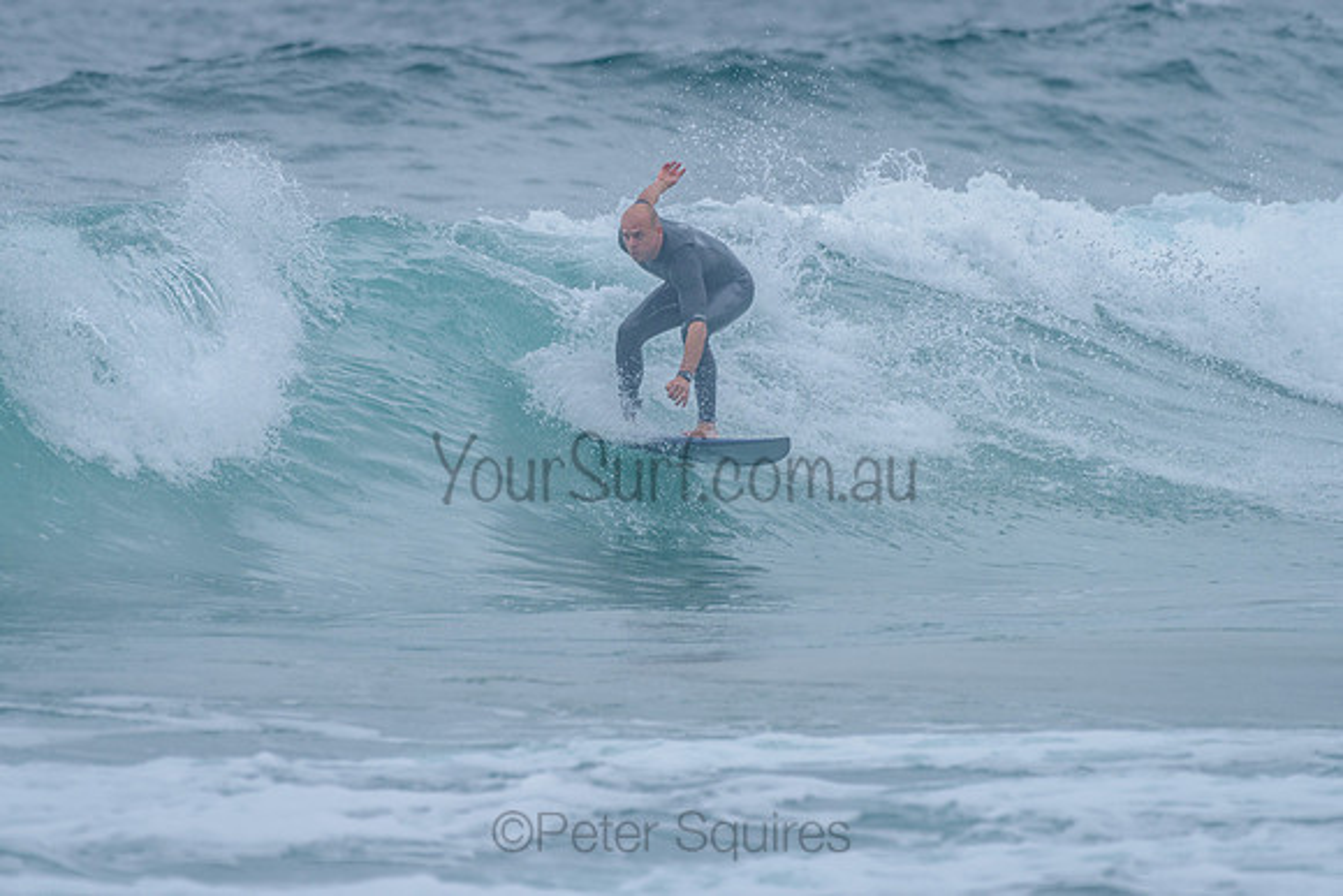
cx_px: 673
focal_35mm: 613
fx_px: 22864
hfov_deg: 3.4
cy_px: 348
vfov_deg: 2.2
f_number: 5.6
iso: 560
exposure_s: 1/1250
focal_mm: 500
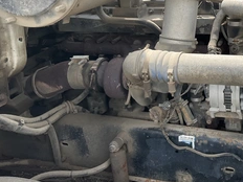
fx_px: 351
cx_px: 208
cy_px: 29
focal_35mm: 50
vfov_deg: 28.3
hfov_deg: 36.3
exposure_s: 1/457
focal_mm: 3
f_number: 1.8
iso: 25
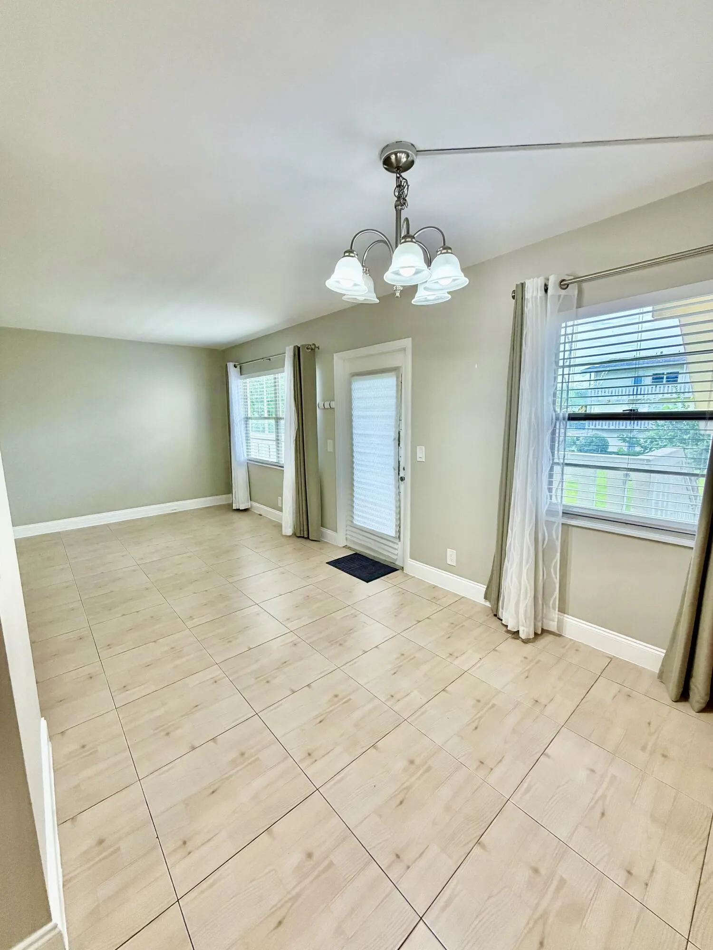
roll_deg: +1.7
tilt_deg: -7.3
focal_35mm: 14
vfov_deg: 102.1
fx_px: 384
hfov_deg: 85.7
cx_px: 356
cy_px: 475
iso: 200
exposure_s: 1/120
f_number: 2.2
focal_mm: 2.22
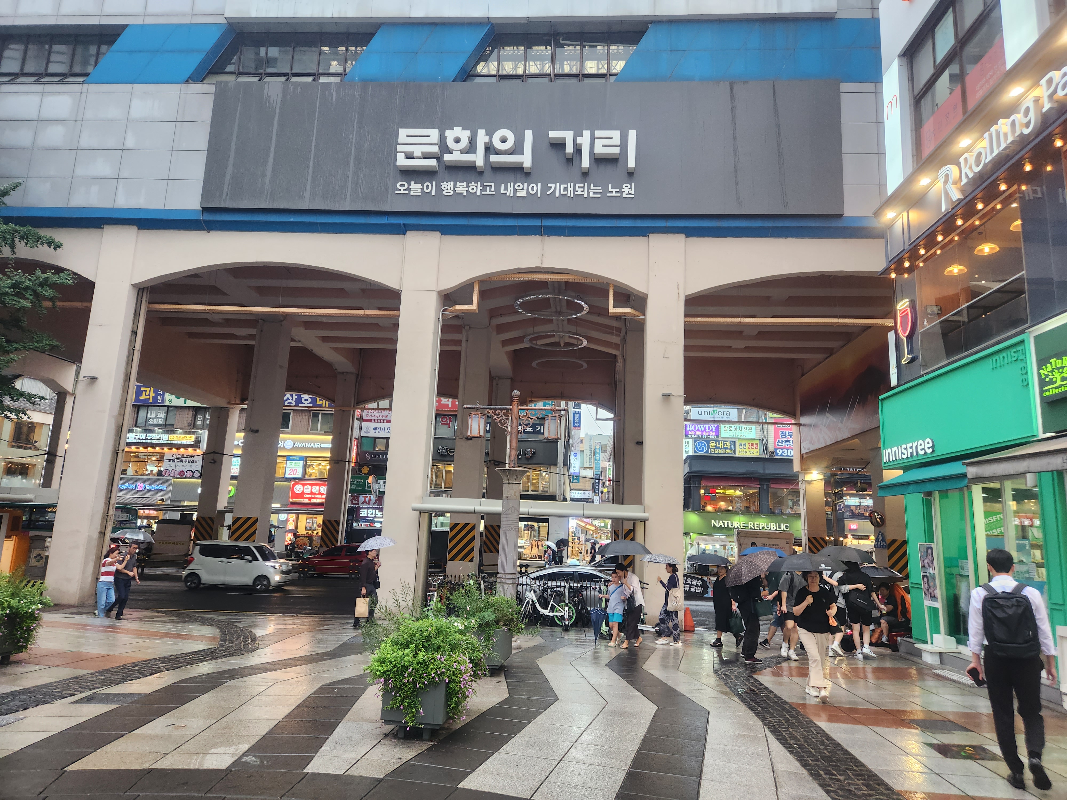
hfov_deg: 73.9
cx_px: 534
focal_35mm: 23
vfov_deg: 58.9
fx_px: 709
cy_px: 400
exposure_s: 1/120
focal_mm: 5.4
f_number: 1.8
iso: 160
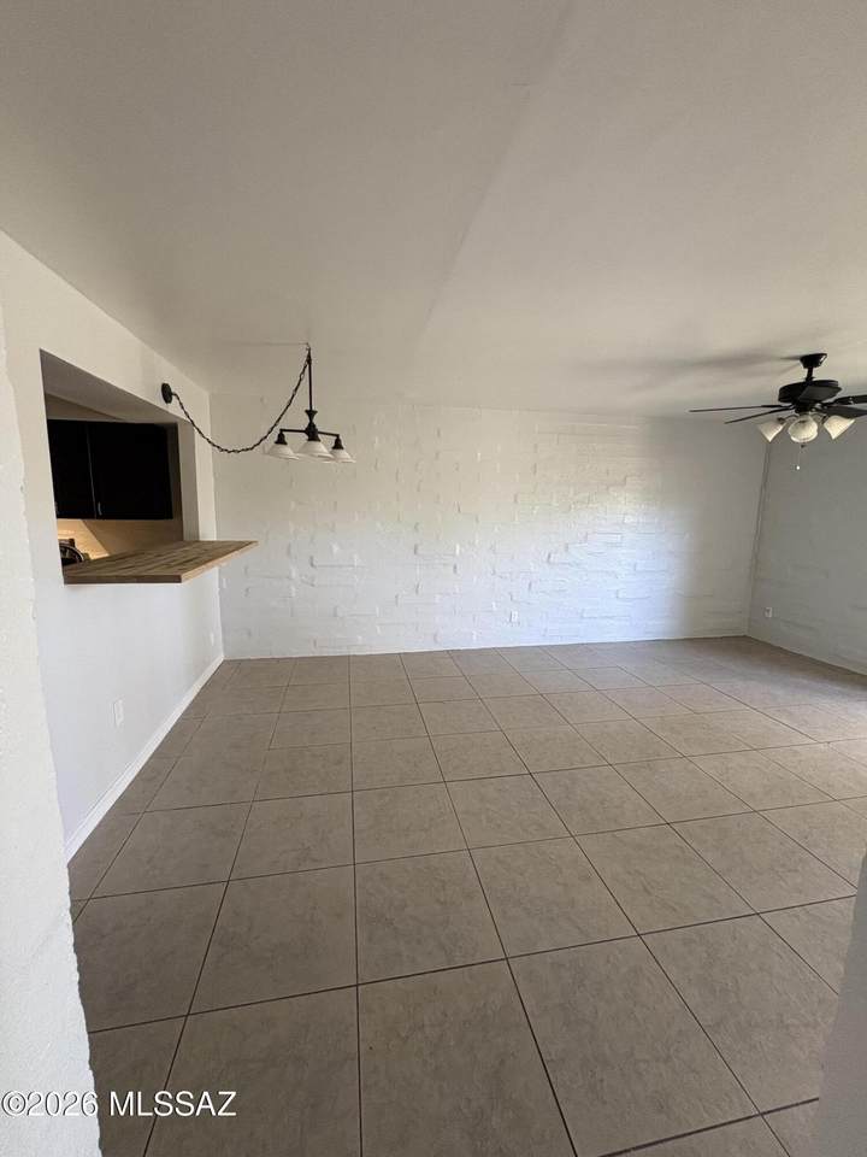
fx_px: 468
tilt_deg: -8.7
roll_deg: -1.1
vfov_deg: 102.1
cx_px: 434
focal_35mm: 14
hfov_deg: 85.7
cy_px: 578
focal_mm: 2.22
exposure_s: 1/60
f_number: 2.2
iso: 200
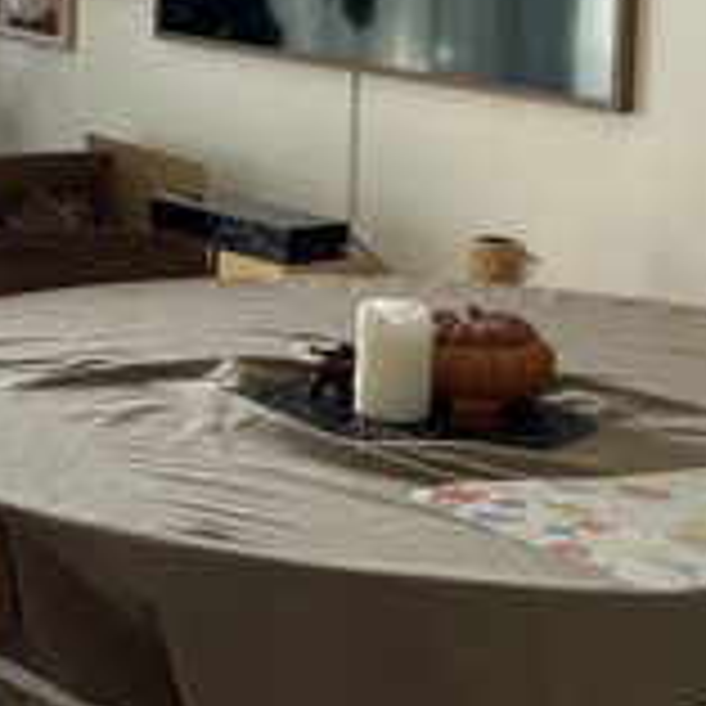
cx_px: -841
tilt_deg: -8.7
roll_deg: +1.7
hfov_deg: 12.5
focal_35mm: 117
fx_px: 2700
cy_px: 54
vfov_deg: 14.7
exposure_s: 1/171
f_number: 1.6
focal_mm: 5.1
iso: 50
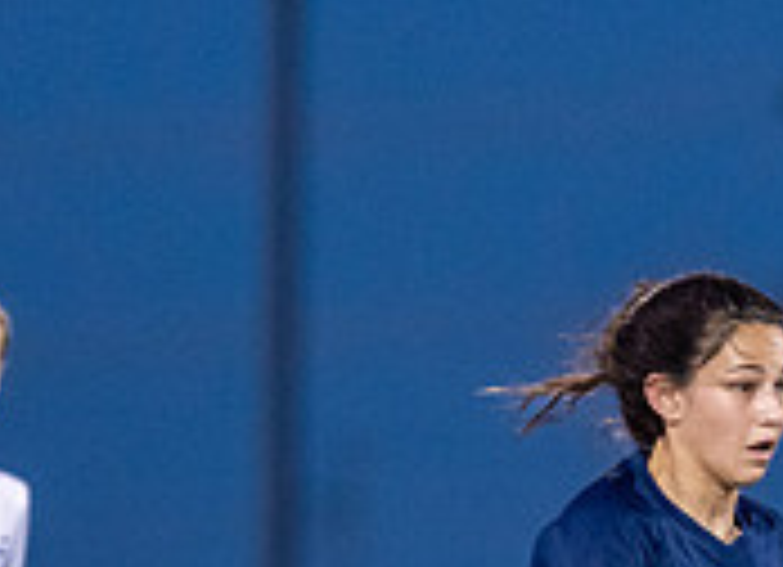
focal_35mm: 1189
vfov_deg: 1.2
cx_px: 727
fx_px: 26565
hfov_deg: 1.7
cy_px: 827
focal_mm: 200
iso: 3200
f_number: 2.8
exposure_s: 1/1000
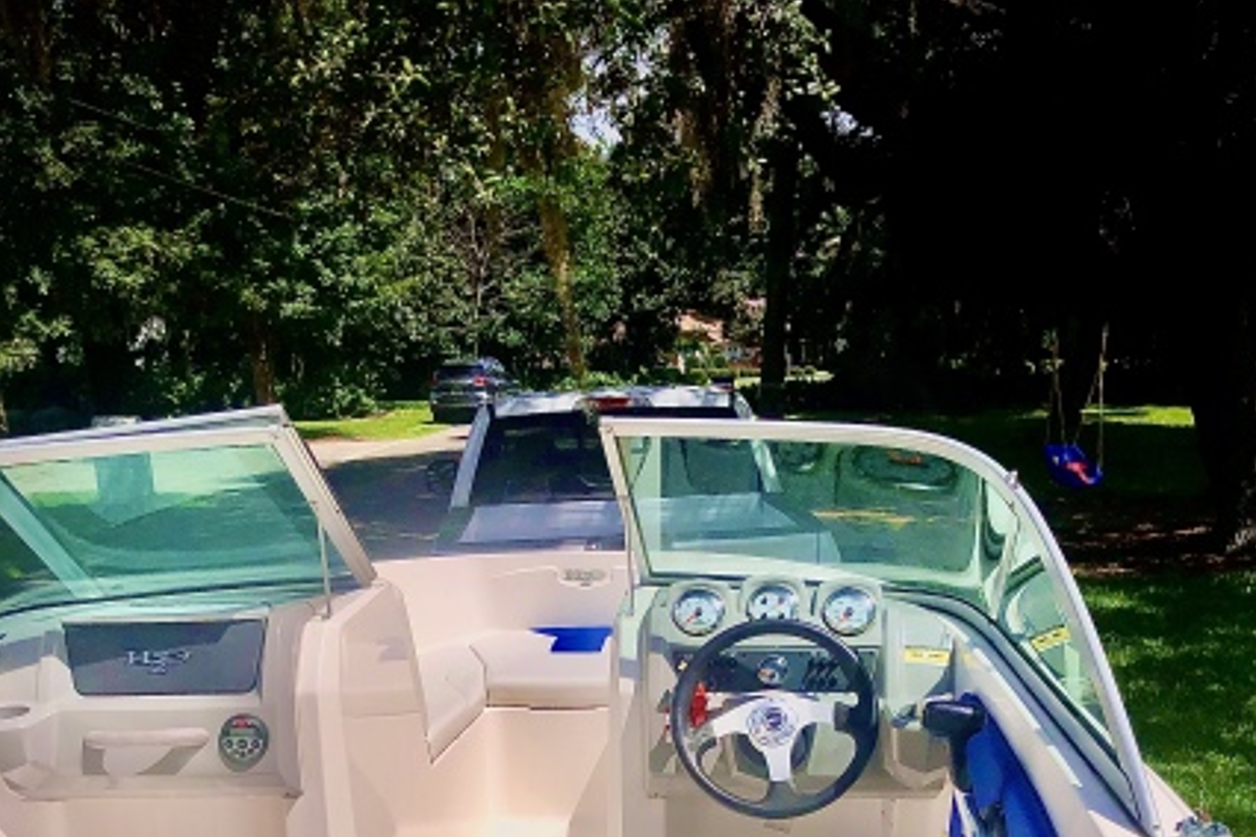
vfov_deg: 30.6
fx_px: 1430
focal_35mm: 41
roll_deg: +0.8
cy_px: 810
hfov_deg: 47.4
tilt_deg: -18.0
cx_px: 655
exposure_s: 1/4808
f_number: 1.8
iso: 20
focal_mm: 3.99
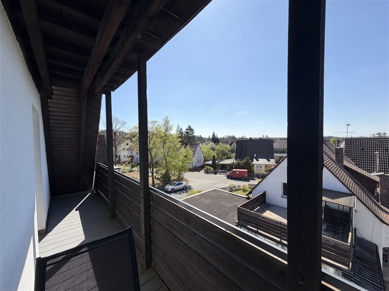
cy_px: 146
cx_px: 194
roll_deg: +1.2
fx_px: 157
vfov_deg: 85.7
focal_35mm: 14
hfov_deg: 102.1
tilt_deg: -0.8
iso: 20
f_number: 2.2
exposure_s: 1/853
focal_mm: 2.22
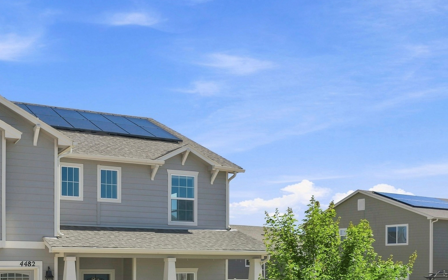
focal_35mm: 43
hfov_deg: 44.6
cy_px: 271
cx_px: 110
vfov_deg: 28.3
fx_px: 525
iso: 100
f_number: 2.8
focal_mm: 12.3
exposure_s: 1/1600
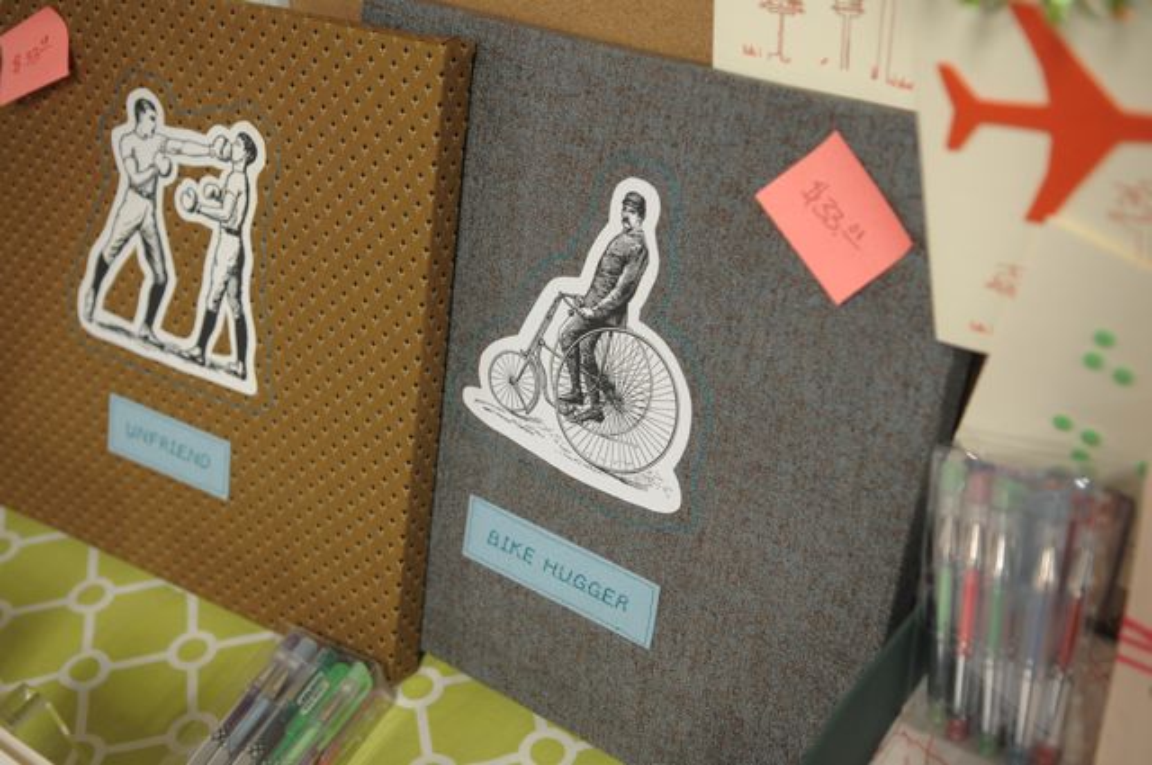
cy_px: 382
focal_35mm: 46
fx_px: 1486
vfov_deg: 28.9
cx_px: 576
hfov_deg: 42.4
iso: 250
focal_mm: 31
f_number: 2.8
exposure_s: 1/50
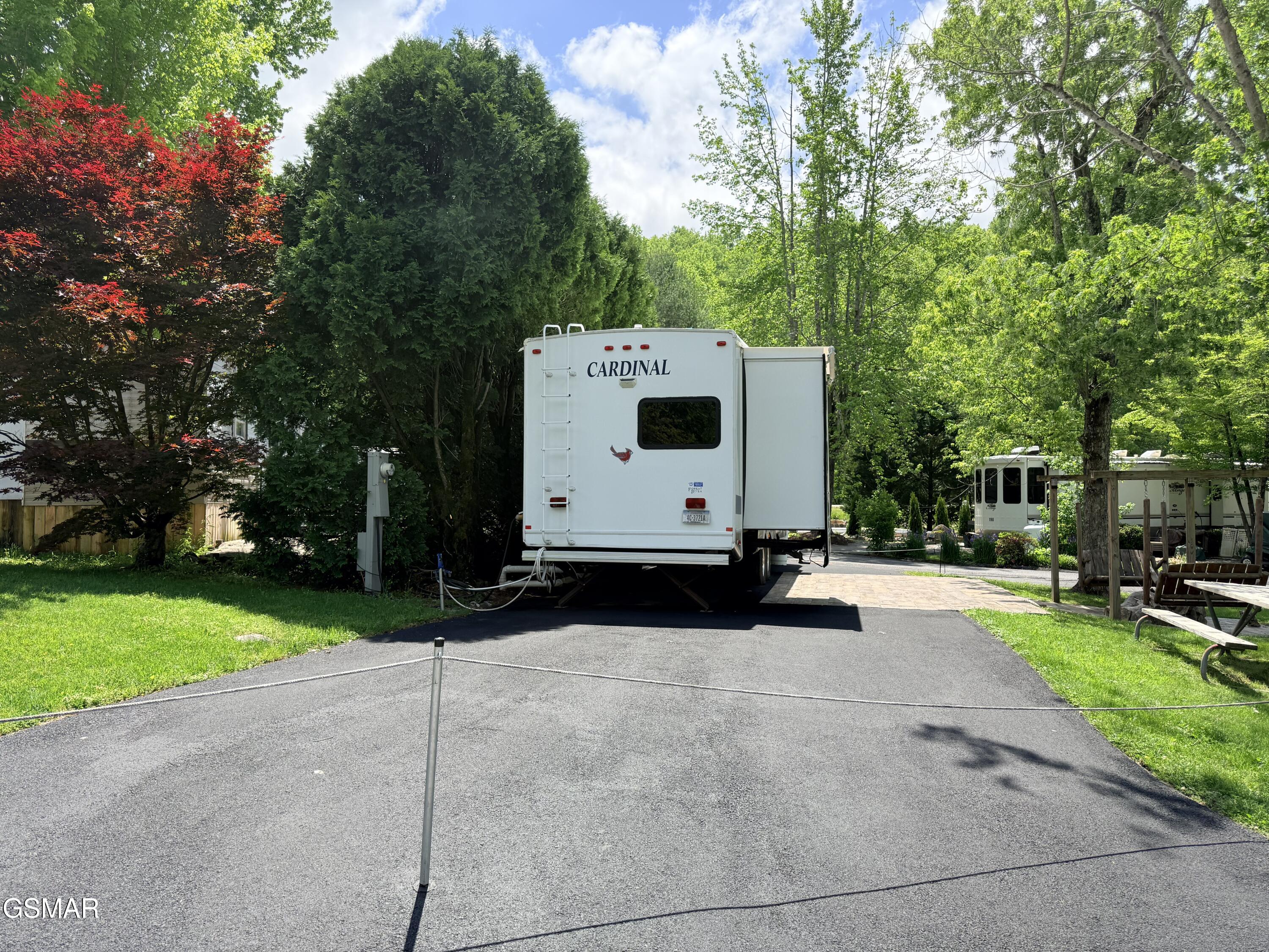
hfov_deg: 71.6
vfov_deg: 56.8
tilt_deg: +1.5
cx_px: 634
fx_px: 880
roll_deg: +0.2
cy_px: 476
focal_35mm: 24
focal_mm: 6.76
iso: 100
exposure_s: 1/3425
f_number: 1.78
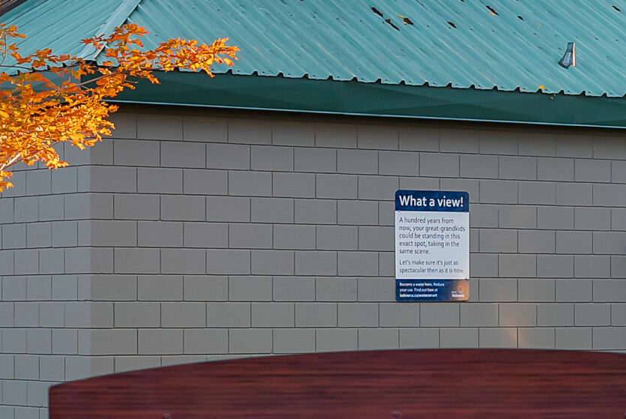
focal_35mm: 150
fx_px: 2616
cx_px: 402
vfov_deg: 9.1
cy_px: 365
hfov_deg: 13.6
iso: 800
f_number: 6.3
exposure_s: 1/125
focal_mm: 49.1
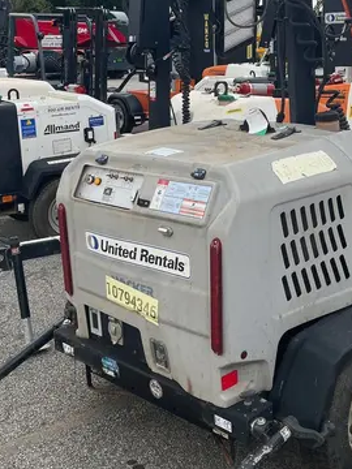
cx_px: 250
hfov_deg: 27.3
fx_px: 719
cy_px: 128
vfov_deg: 35.5
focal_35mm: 53
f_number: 1.6
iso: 50
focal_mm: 5.1
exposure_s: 1/1325
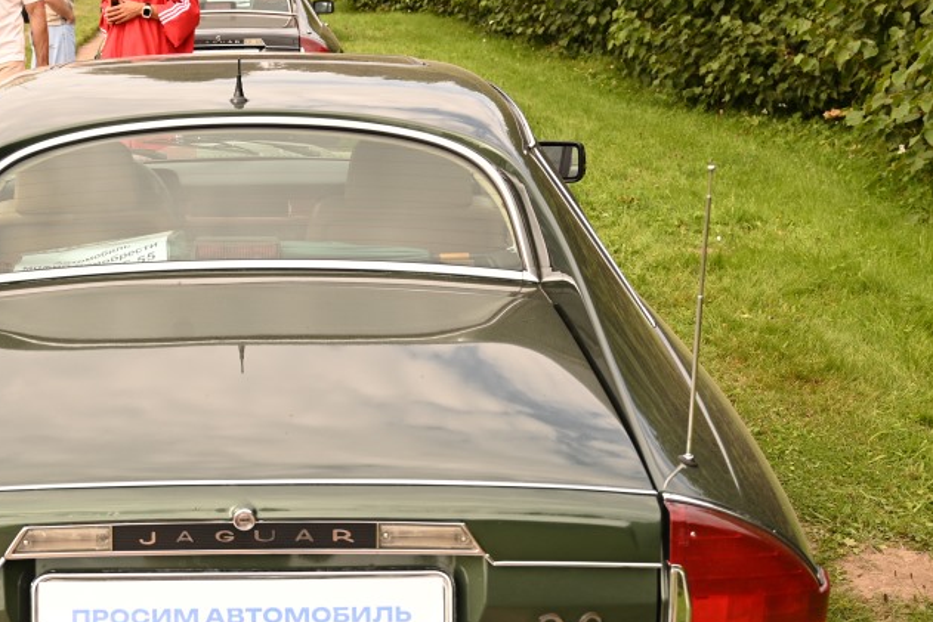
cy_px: 464
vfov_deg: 22.1
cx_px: 223
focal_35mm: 61
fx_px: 1581
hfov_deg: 32.2
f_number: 5.6
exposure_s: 1/250
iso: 160
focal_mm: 35
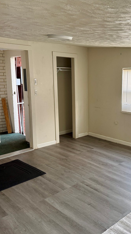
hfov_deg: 33.0
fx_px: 216
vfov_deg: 56.6
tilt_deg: -10.0
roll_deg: -0.8
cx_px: 101
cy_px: 117
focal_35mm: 35
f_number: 1.78
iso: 200
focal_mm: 6.76
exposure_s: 1/121
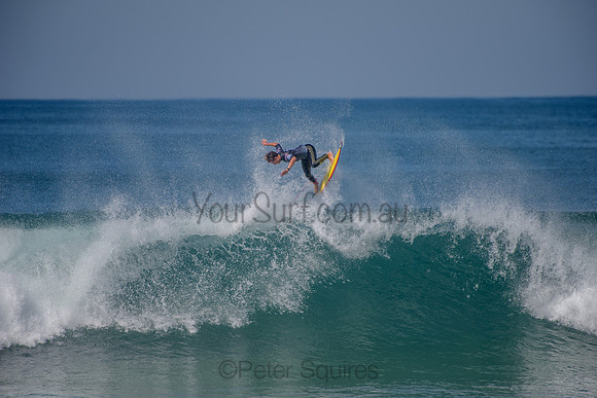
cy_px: 199
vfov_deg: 2.8
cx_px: 298
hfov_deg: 4.1
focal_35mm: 500
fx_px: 8293
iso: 160
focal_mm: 500
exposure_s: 1/2000
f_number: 5.6
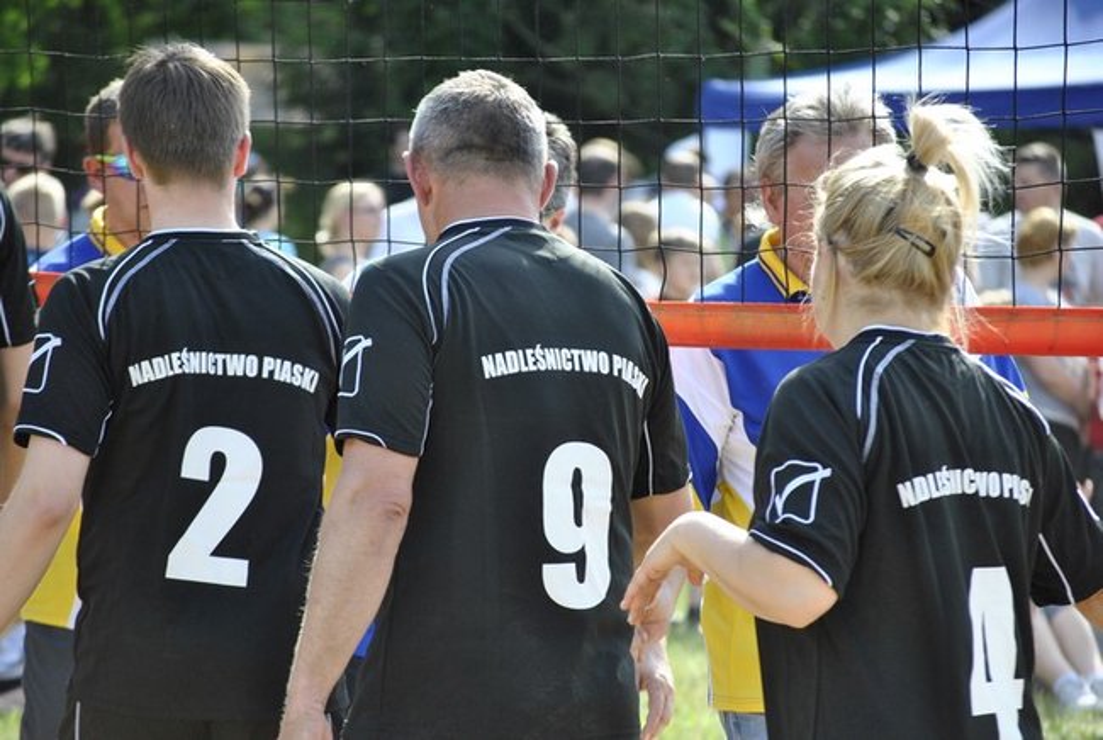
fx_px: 6216
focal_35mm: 202
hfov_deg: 10.1
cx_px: 552
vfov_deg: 6.8
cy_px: 370
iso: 560
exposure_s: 1/500
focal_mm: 135
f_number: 5
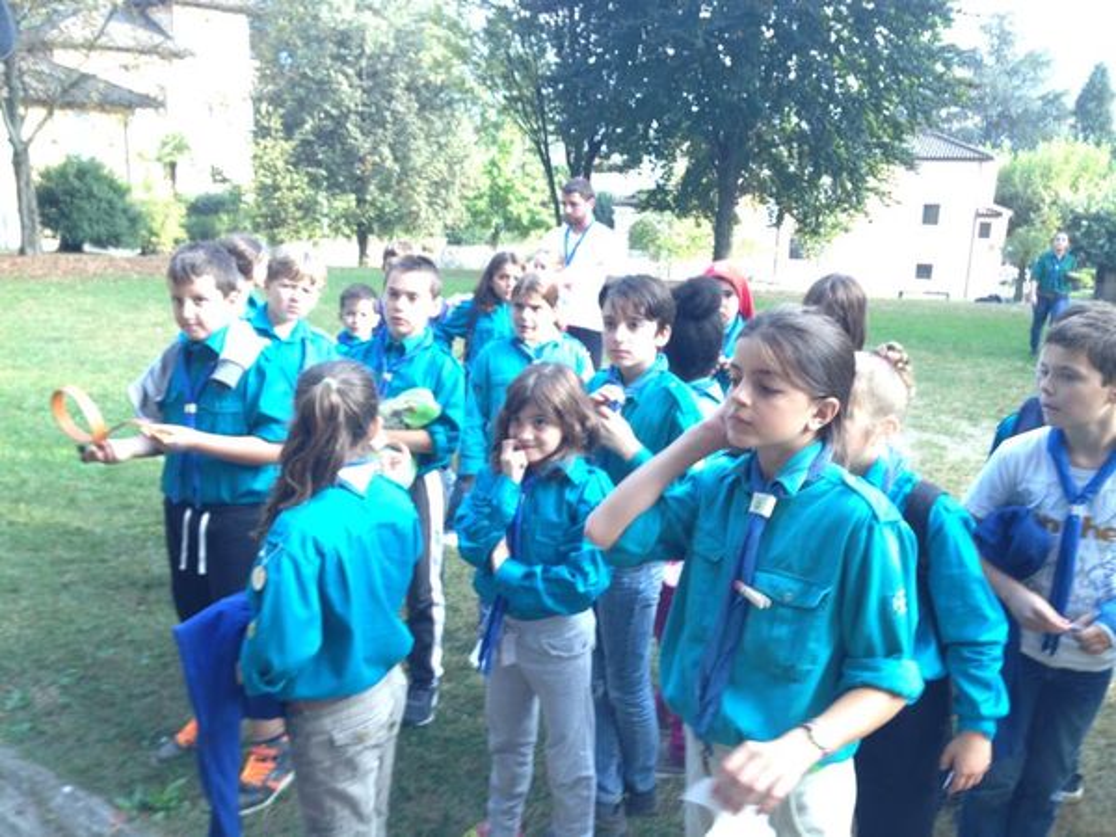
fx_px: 1064
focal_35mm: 33
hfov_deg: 55.4
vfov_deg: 42.9
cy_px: 418
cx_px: 558
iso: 50
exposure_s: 1/60
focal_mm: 4.12
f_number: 2.4
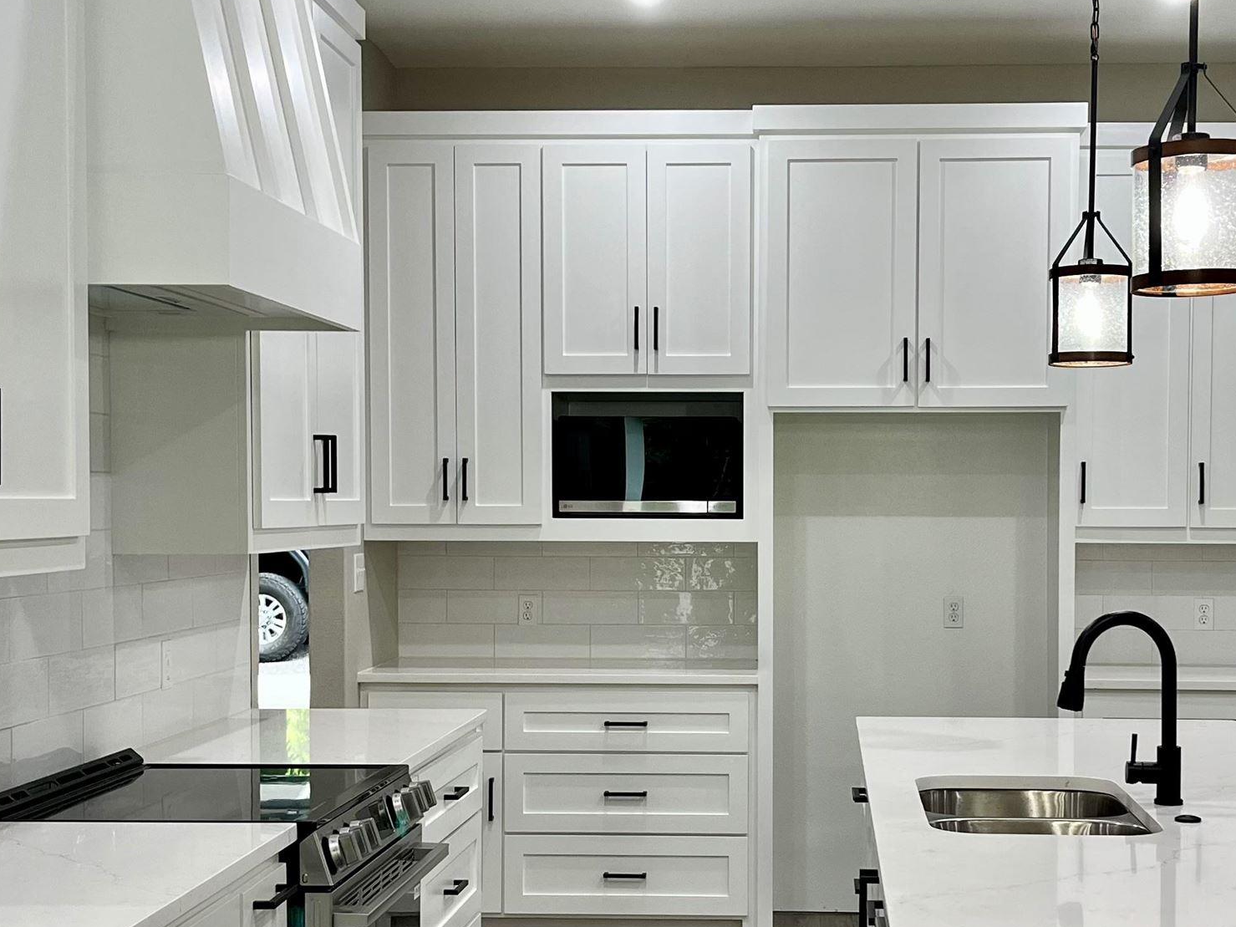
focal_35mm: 54
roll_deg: +0.0
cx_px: 712
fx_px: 1928
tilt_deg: -3.1
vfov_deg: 27.0
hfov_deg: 35.5
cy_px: 563
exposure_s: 1/120
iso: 100
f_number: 1.6
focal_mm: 5.1
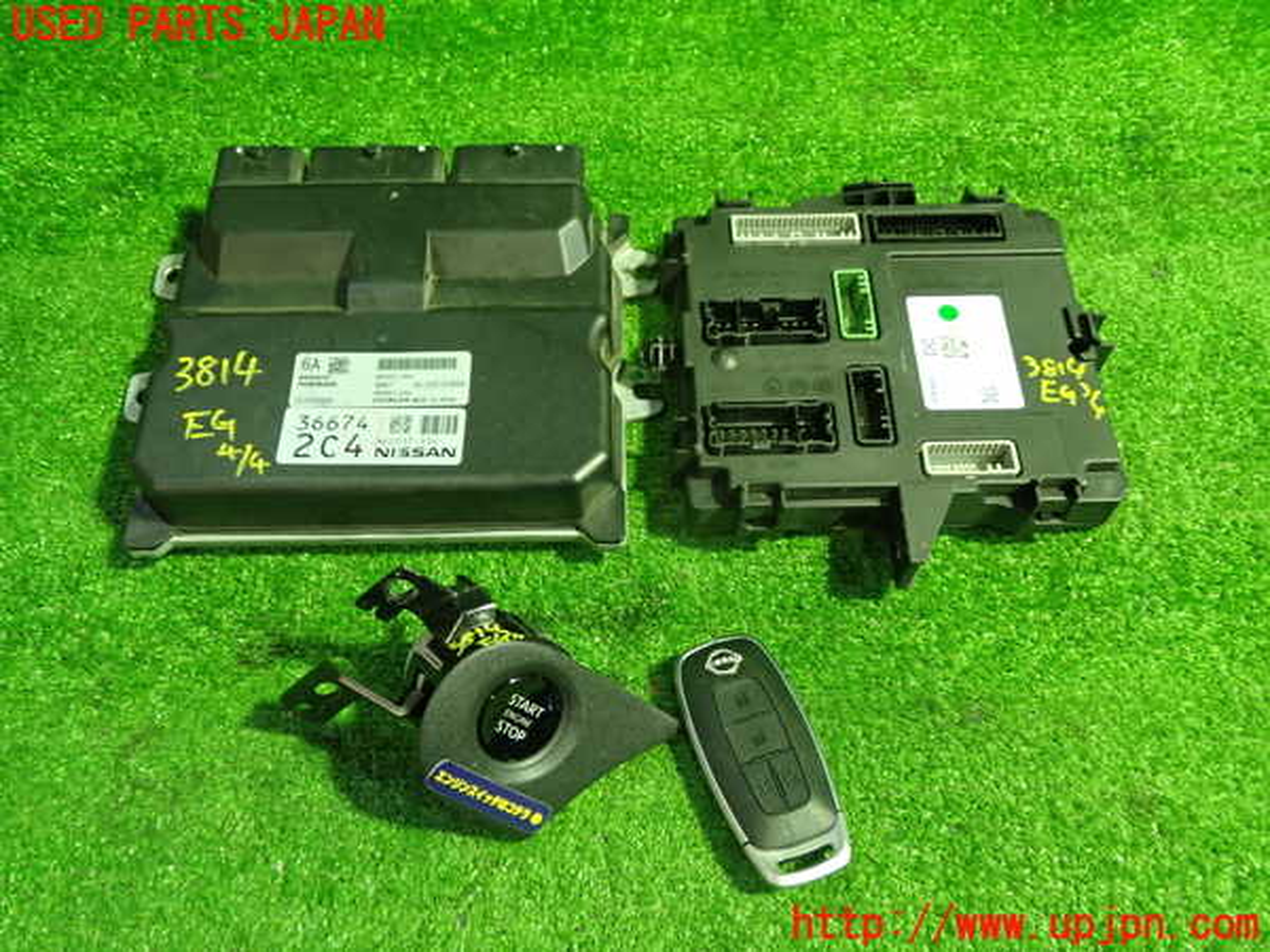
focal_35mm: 30
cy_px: 476
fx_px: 1101
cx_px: 635
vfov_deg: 46.8
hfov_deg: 60.0
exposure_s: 1/30
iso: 500
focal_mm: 5.4
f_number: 2.3
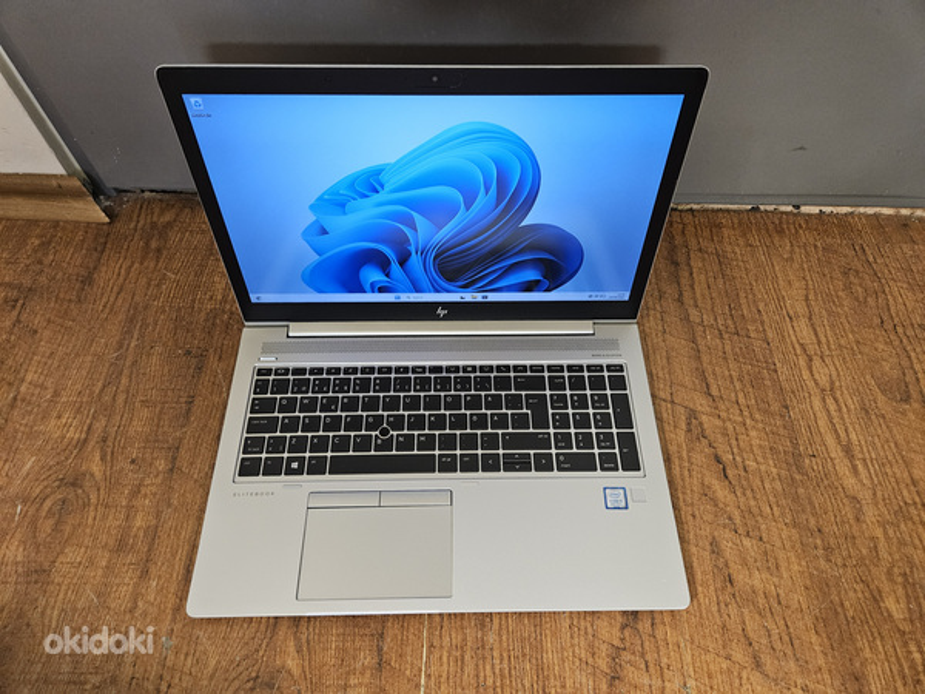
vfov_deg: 58.9
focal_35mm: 23
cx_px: 462
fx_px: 615
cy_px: 347
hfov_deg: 73.9
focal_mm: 5.4
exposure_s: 1/50
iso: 500
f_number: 1.8
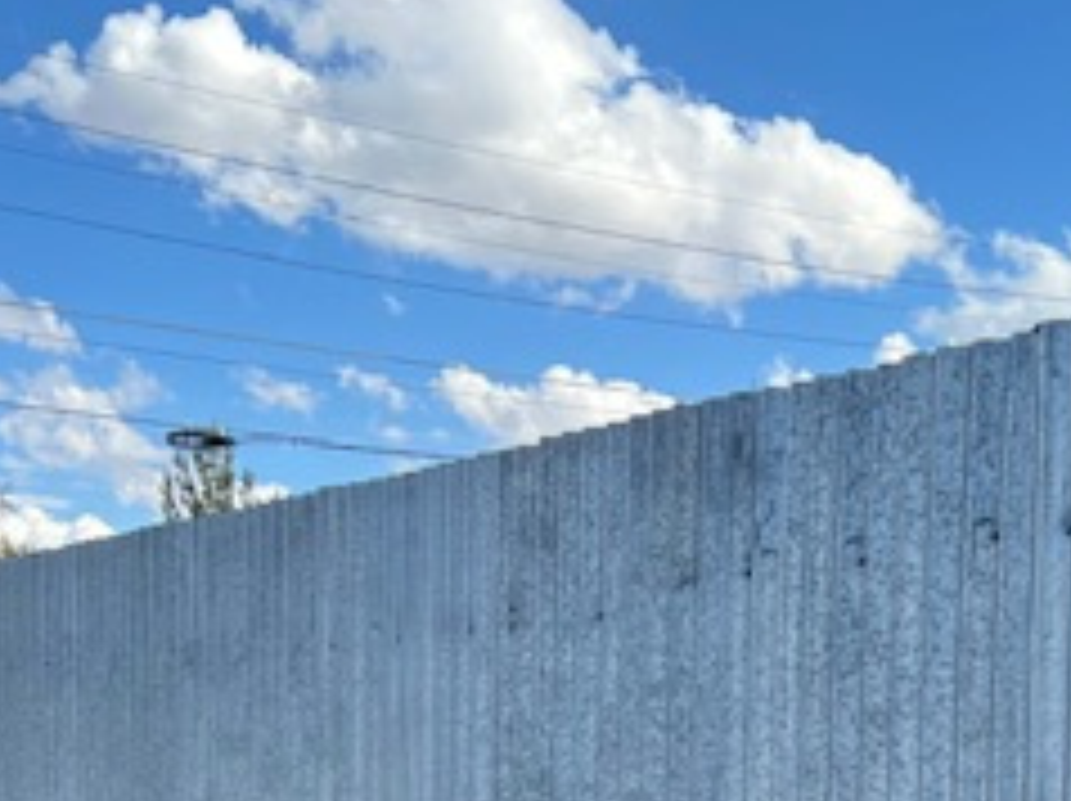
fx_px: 2164
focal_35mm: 70
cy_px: 990
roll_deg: +0.1
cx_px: 486
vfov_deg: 19.6
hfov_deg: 27.8
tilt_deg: -4.2
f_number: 1.5
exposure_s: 1/1048
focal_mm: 5.7
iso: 50
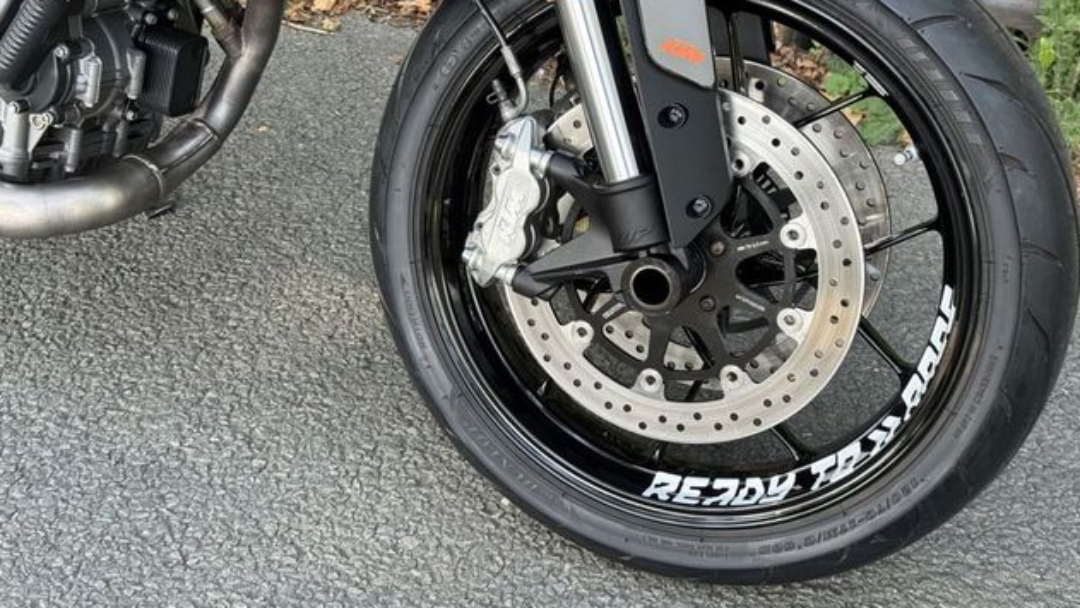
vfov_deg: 22.6
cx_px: 541
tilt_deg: -32.7
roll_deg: -0.3
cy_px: 209
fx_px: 1518
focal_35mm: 53
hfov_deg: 39.2
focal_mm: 6.76
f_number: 1.78
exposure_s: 1/190
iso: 64
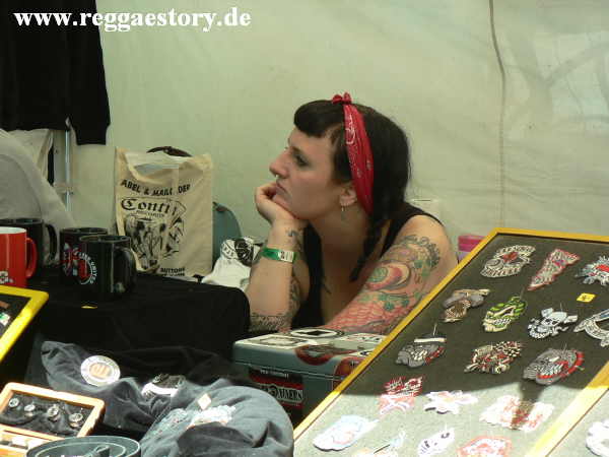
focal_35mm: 116
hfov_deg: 17.0
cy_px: 228
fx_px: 2041
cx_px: 304
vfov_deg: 12.8
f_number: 3.6
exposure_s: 1/100
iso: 64
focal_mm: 19.9
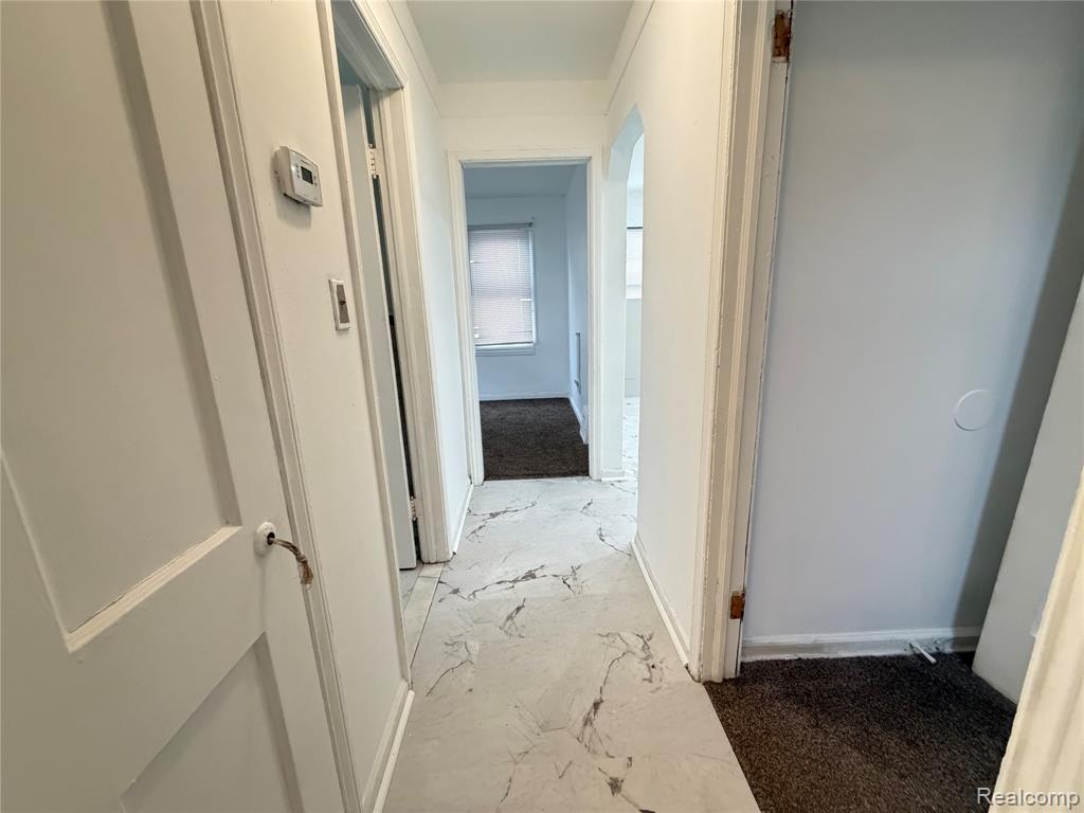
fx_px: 438
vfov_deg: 85.7
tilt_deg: -13.5
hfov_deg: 102.1
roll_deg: +3.0
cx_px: 542
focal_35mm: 14
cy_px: 406
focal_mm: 2.22
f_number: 2.2
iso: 640
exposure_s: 1/60
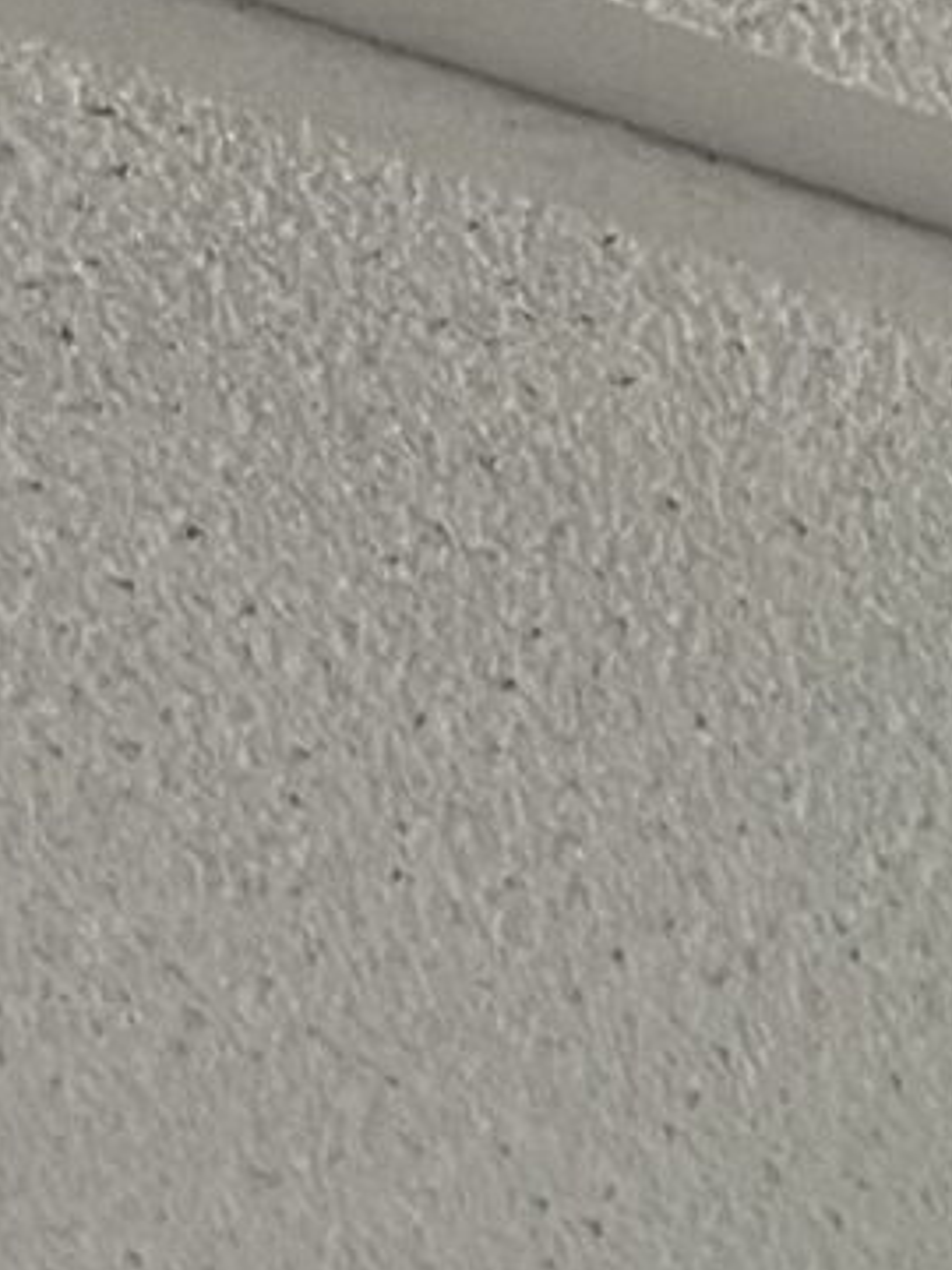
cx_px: 1879
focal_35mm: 185
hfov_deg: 7.7
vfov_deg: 10.7
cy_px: 543
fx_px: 6784
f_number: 1.5
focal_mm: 5.7
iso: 200
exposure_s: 1/50
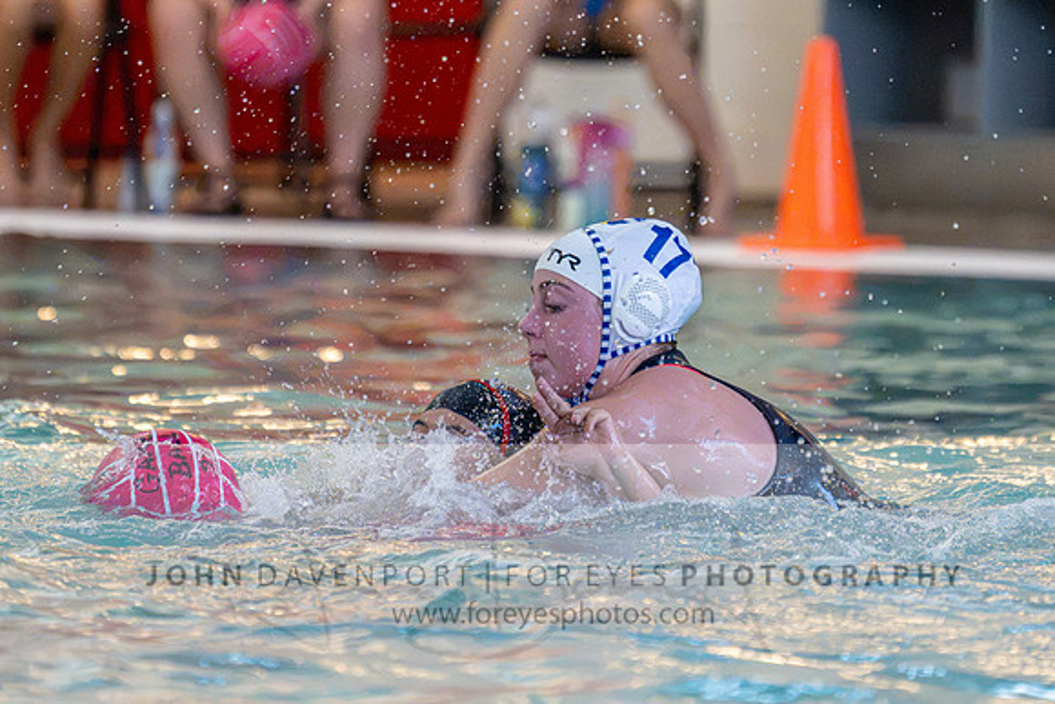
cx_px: 558
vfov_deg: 3.0
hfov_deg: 4.4
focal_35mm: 466
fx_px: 13659
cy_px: 188
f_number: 4
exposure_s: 1/1000
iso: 25600
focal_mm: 280
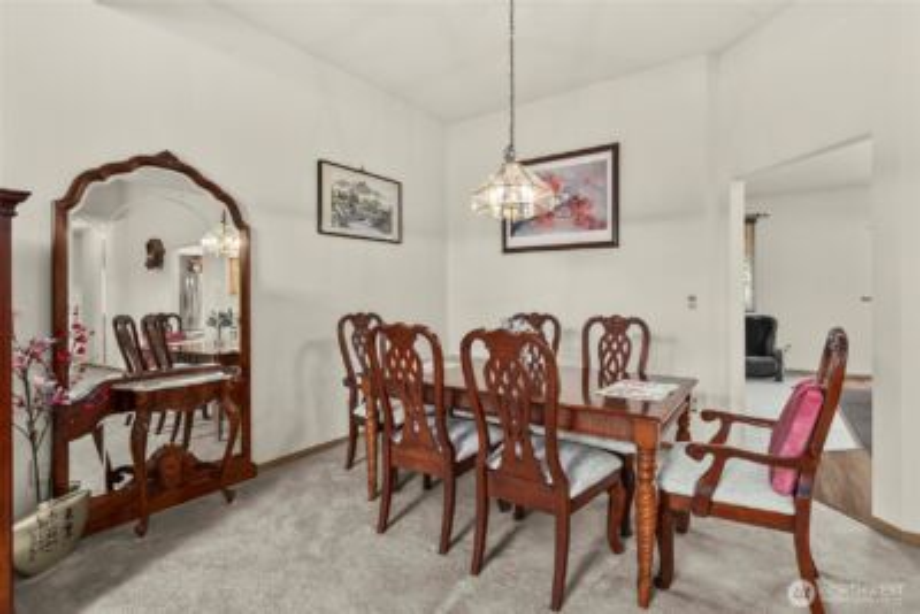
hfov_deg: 96.7
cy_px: 307
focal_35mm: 16
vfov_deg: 73.8
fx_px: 409
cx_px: 460
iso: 1000
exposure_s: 1/2
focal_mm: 16
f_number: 7.1
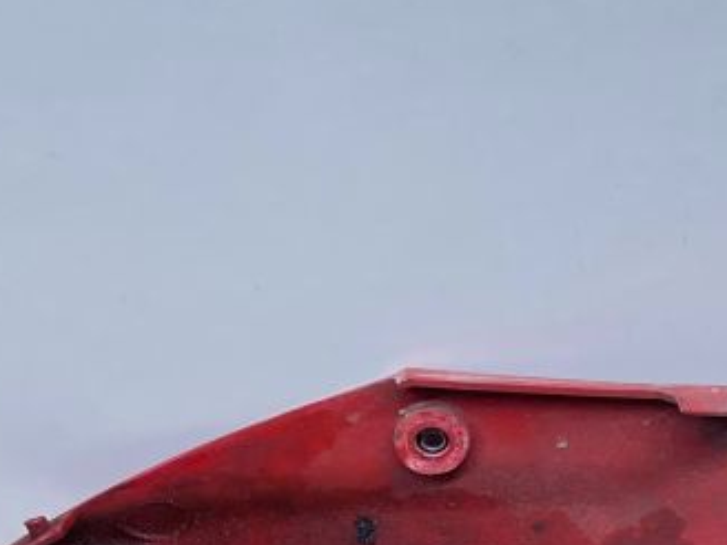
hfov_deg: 17.5
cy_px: 419
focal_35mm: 95
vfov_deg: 15.5
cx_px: 1226
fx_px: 1995
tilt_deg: -54.1
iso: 80
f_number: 1.6
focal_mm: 4.2
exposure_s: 1/100
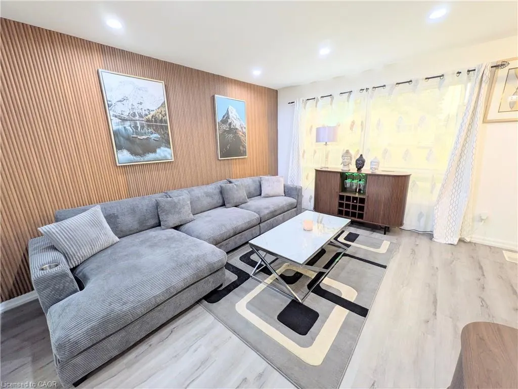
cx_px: 259
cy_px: 194
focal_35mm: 14
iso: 64
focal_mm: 1.85
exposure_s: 1/30
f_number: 2.2
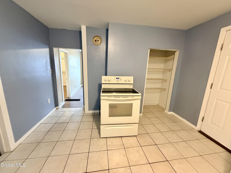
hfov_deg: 102.1
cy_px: 86
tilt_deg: -11.6
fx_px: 93
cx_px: 116
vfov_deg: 85.7
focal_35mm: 14
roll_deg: -2.6
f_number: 2.2
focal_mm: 2.22
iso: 800
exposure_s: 1/60
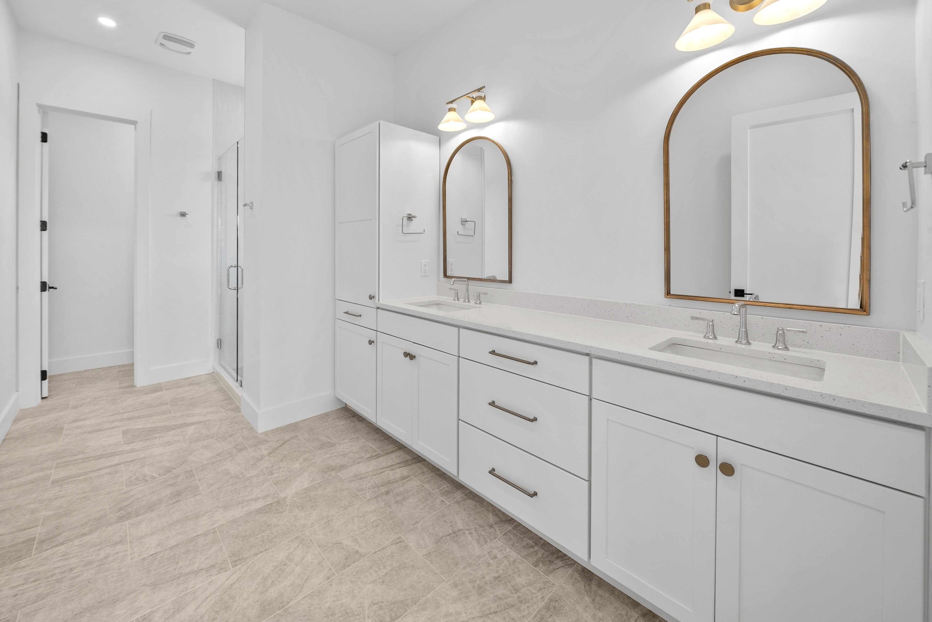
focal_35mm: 13
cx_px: 449
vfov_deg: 85.4
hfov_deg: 108.3
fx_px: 337
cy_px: 298
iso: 160
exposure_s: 1/15
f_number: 7.1
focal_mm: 12
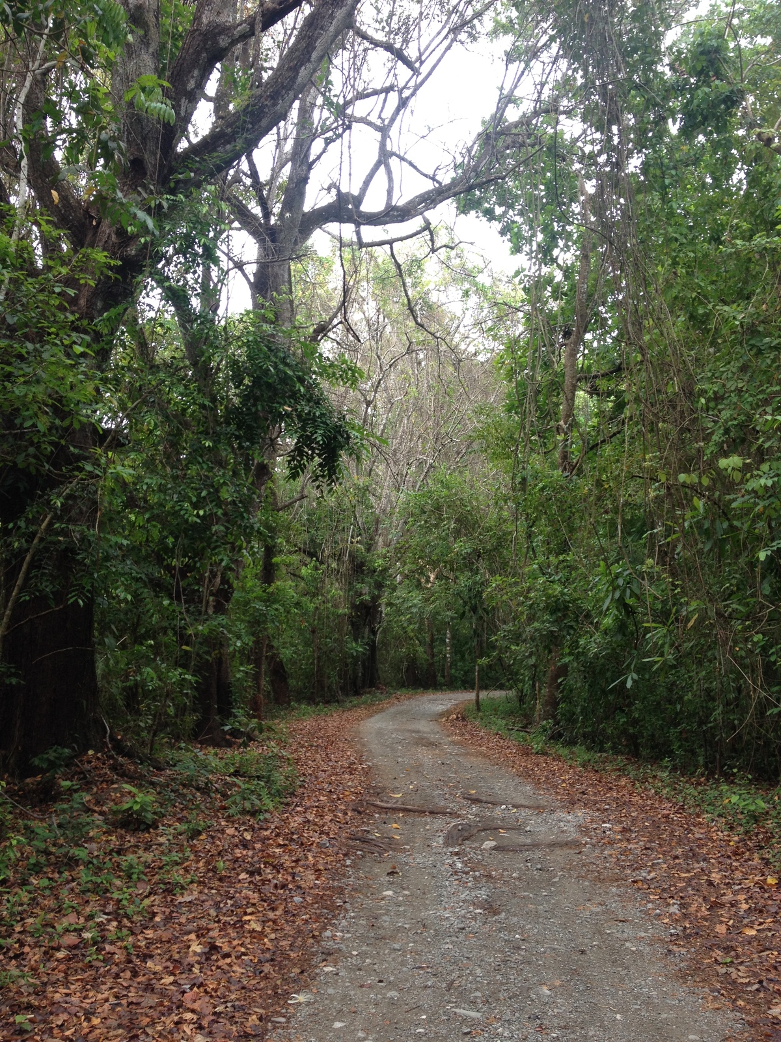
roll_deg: +0.0
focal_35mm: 35
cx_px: 390
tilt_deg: +8.1
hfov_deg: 40.7
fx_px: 1053
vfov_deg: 52.6
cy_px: 521
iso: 50
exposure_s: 1/120
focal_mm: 4.28
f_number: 2.4
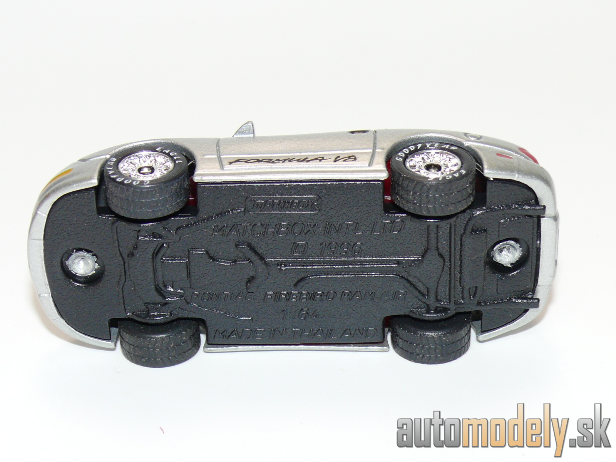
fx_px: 1815
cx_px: 308
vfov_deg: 14.5
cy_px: 231
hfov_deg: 19.3
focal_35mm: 102
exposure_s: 1/30
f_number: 4
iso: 100
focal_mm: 13.3
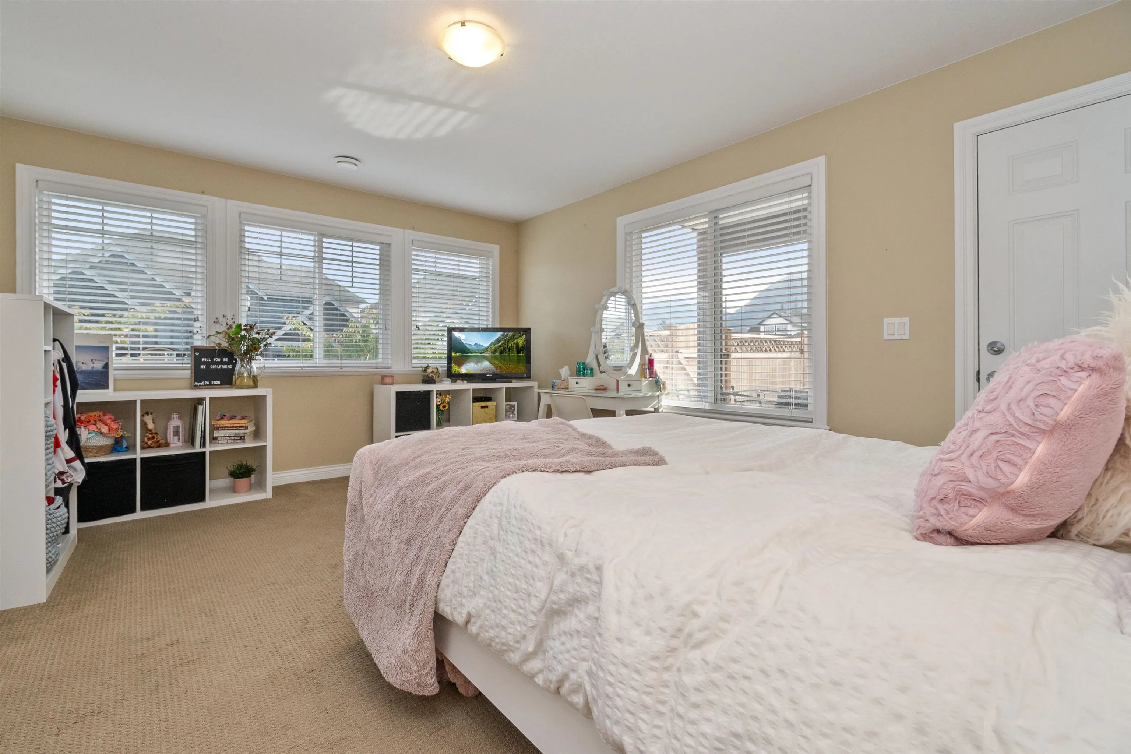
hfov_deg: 100.4
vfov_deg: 77.3
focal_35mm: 15
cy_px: 377
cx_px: 566
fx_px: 471
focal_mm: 10
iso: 320
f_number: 9
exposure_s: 1/60
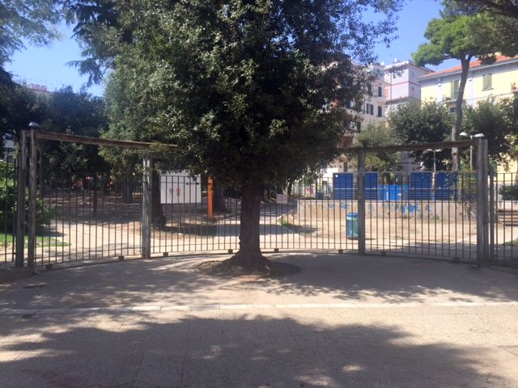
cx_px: 259
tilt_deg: +0.7
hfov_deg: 61.7
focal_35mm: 29
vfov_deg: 48.2
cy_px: 194
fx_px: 434
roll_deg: -1.0
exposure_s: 1/1276
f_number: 2.2
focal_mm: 4.15
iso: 32
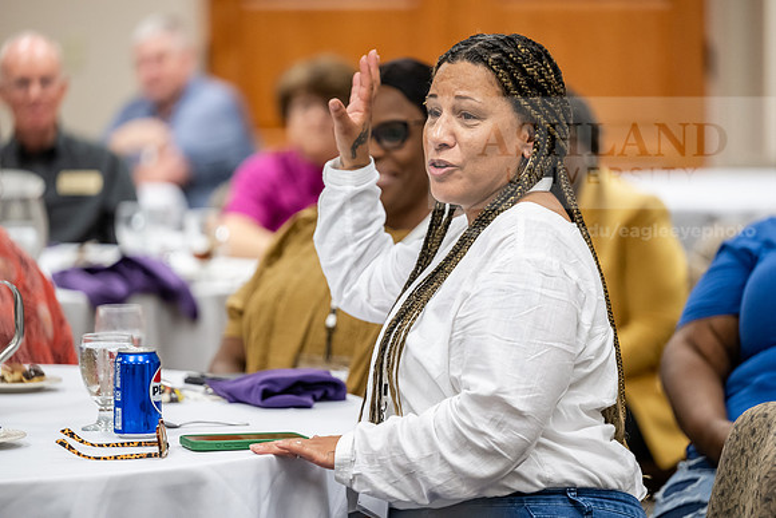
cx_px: 388
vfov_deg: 8.6
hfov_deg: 12.8
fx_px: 3450
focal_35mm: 160
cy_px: 259
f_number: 2.8
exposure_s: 1/200
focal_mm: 160
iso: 2000
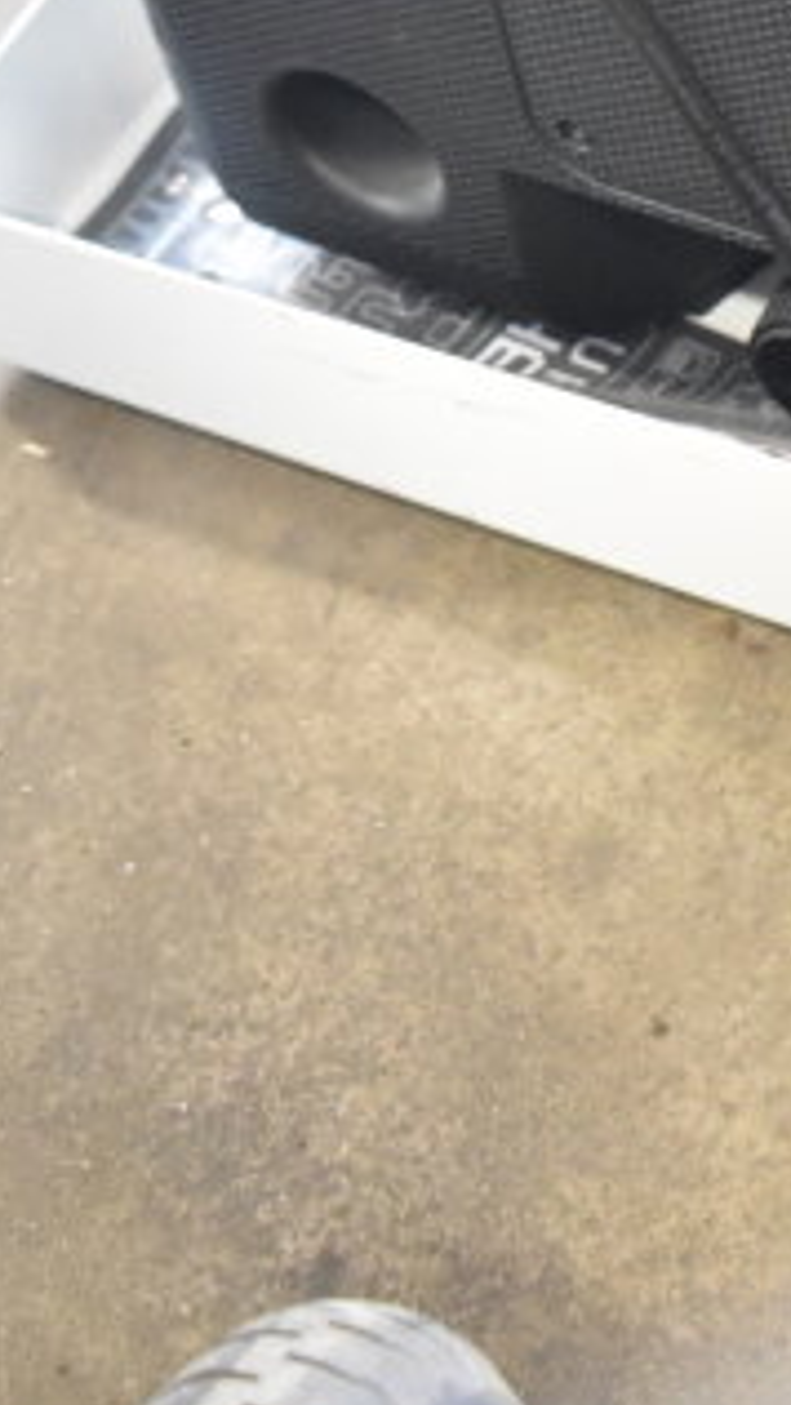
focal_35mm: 96
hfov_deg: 12.6
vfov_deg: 20.0
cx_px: 689
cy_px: -554
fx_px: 3558
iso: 3600
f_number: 3.8
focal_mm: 21
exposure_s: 1/30
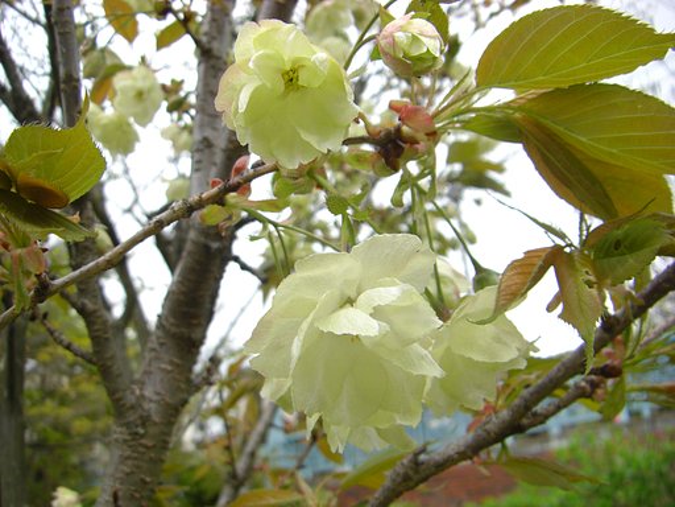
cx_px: 338
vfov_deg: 37.7
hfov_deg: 49.0
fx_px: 741
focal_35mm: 38
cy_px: 254
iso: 50
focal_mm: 6.3
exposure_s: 1/160
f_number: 3.4
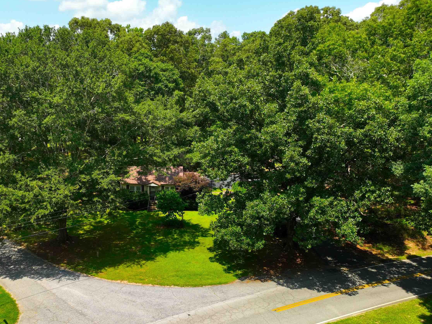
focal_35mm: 33
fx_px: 412
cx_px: 143
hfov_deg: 54.2
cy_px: 197
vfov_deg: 42.7
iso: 110
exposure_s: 1/200
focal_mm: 12.29
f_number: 2.8
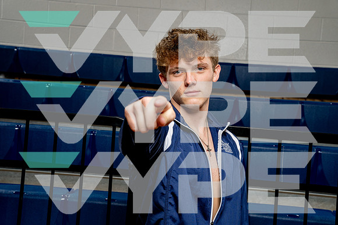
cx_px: 169
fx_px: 545
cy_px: 112
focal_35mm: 58
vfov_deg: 23.4
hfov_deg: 34.5
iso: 320
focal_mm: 58
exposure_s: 1/250
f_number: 8
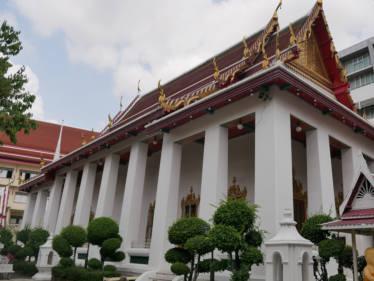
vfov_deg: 45.5
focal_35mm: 31
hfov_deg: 57.8
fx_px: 335
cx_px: 228
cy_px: 147
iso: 400
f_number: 4.7
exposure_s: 1/3200
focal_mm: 12
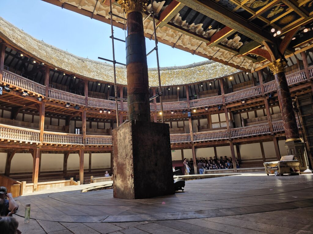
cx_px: 156
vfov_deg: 58.9
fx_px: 208
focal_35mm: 23
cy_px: 117
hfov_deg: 73.9
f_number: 1.7
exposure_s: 1/212
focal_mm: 6.3
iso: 16
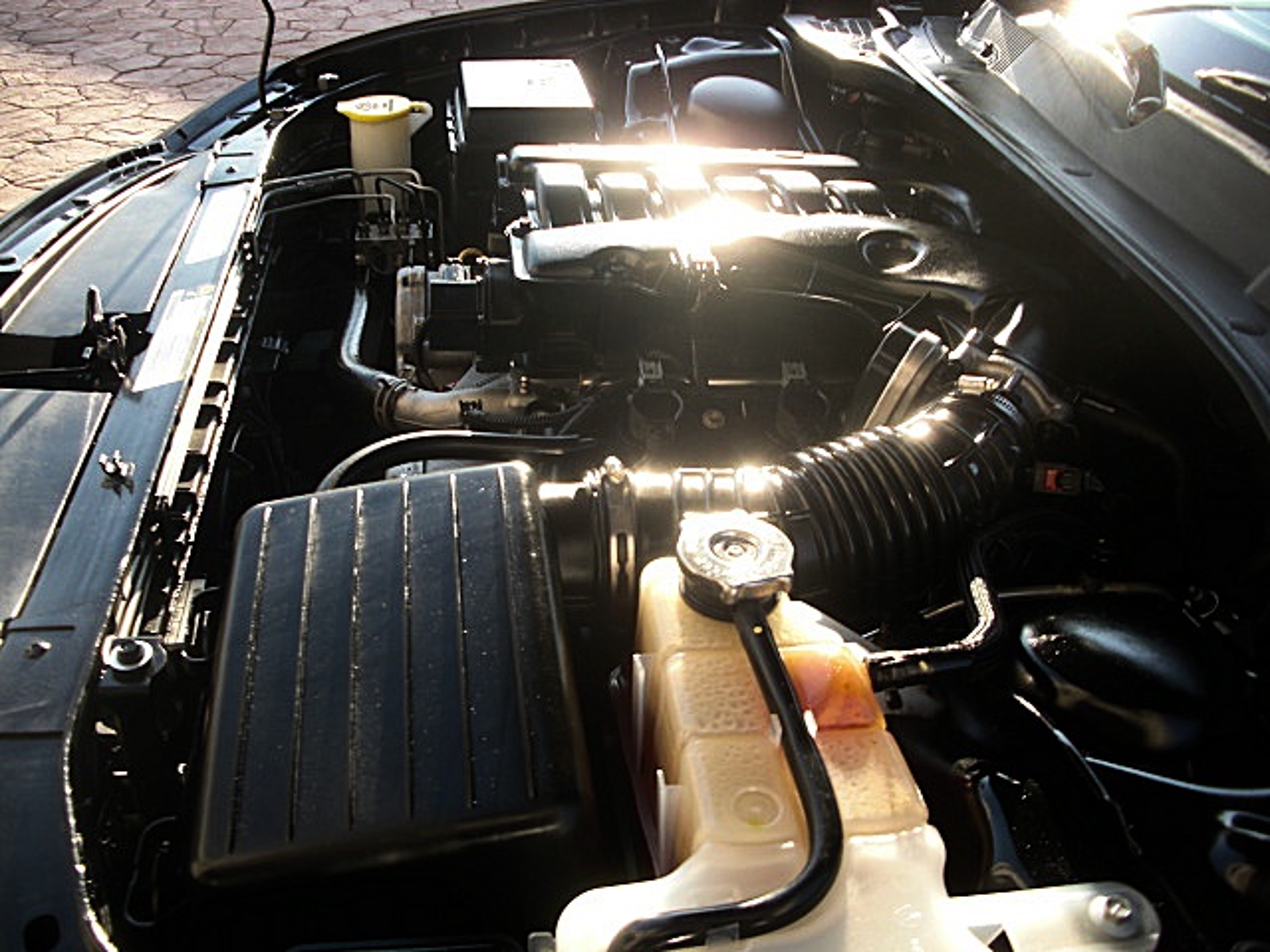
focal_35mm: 36
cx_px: 635
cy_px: 476
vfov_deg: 39.7
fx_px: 1321
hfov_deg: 51.4
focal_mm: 6.3
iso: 50
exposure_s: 1/125
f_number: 2.8
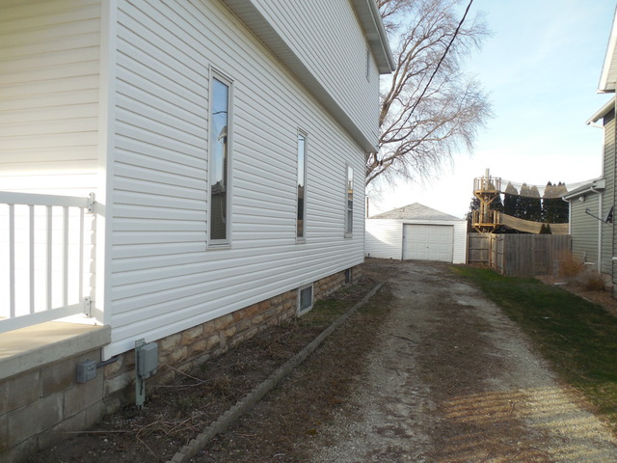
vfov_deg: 54.9
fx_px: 446
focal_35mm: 25
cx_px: 308
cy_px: 232
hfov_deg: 69.4
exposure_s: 1/400
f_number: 3.3
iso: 125
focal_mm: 4.5
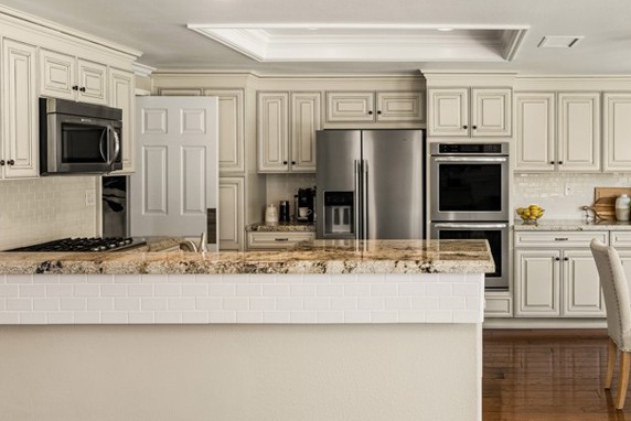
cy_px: 201
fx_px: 596
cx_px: 468
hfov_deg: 53.4
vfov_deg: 38.9
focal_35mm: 34
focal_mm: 19
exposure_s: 1/13
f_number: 6.3
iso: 100
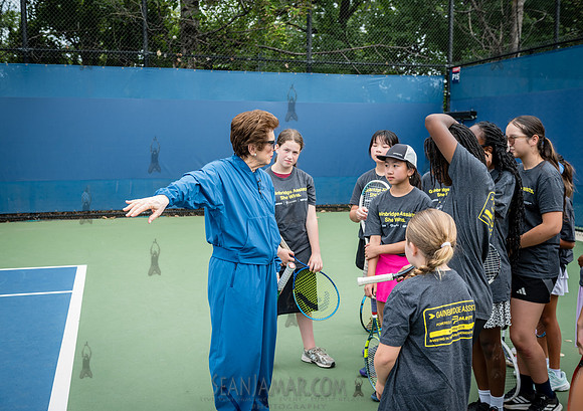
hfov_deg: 47.8
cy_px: 207
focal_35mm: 40
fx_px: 658
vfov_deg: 34.7
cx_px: 311
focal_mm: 38
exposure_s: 1/400
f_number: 4.5
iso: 400
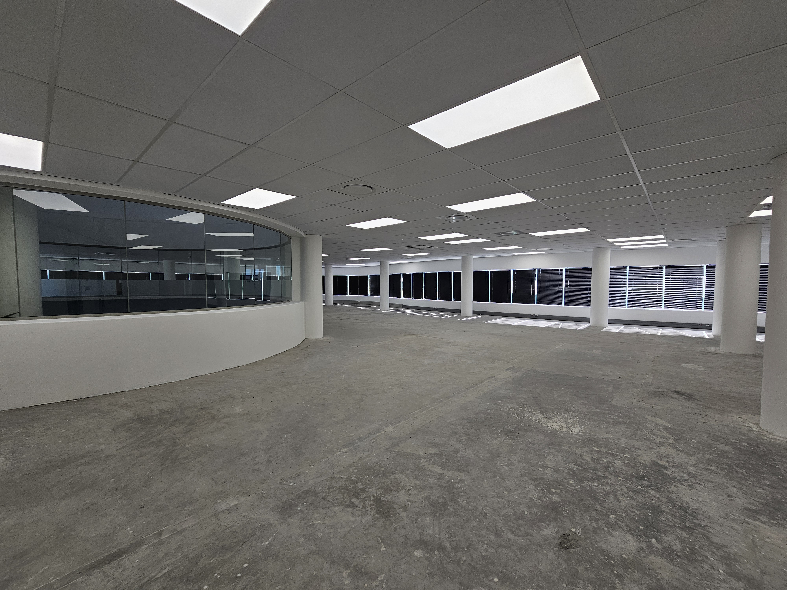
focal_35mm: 13
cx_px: 394
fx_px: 296
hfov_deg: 106.2
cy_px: 295
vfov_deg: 89.9
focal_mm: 2.2
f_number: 2.2
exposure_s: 1/175
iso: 50
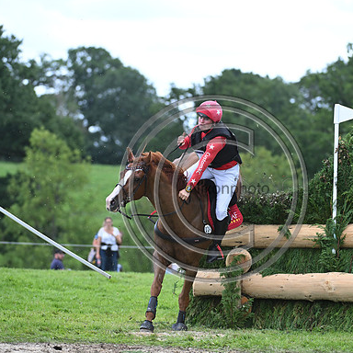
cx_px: 203
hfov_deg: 6.8
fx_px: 2965
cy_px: 176
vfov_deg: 6.8
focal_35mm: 257
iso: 900
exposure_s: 1/1600
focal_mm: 200
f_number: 5
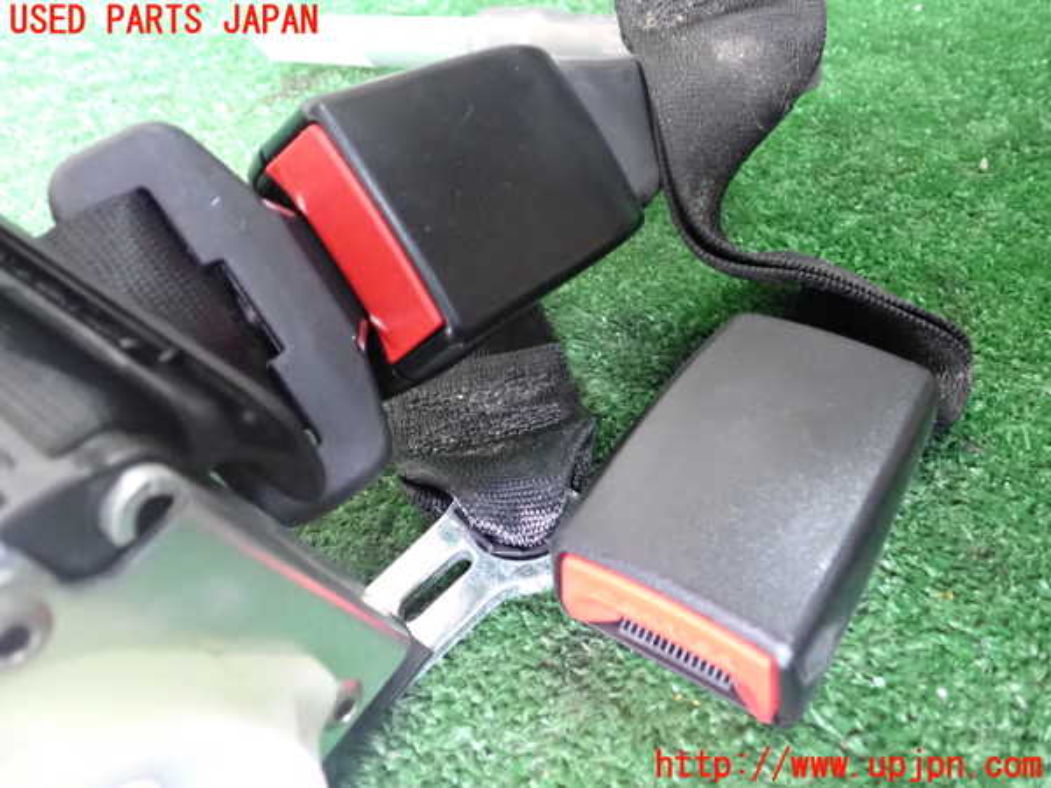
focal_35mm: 30
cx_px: 526
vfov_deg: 46.8
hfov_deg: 60.0
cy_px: 394
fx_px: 911
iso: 2500
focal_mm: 5.4
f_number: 2.3
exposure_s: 1/100
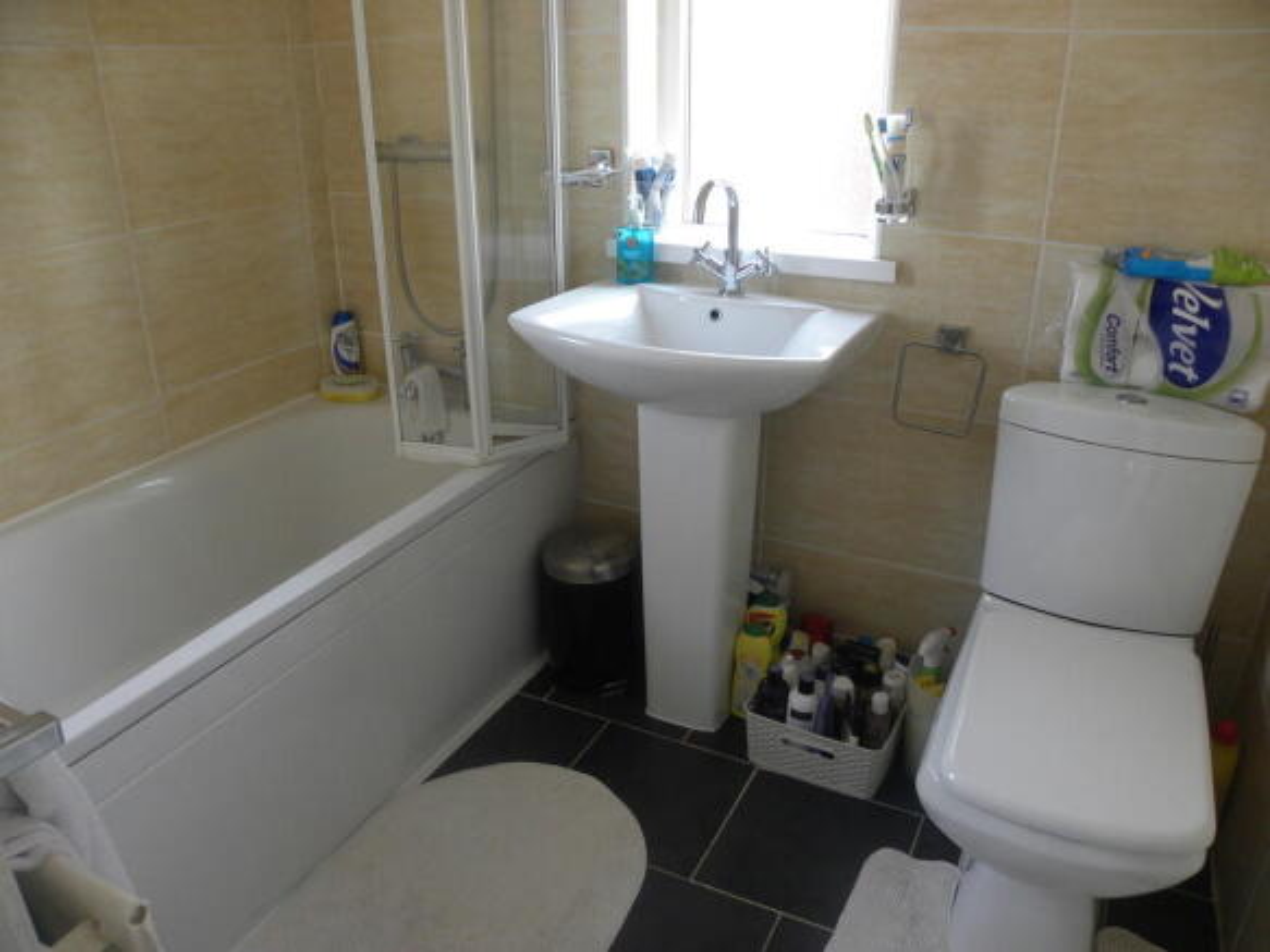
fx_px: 954
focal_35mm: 26
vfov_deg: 53.0
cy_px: 476
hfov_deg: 67.3
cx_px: 635
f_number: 2.8
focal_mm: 4.6
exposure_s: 1/60
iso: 143
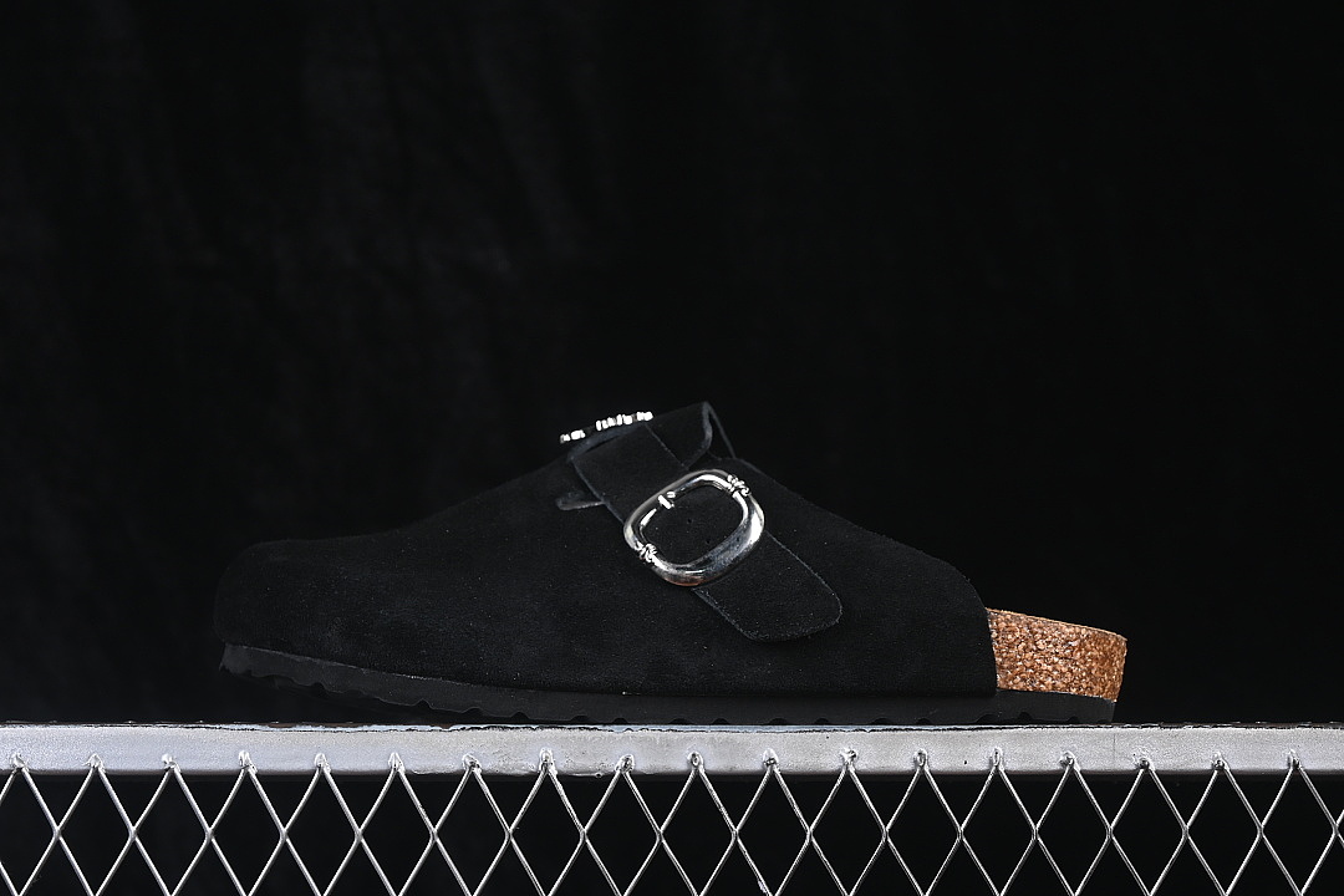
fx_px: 2800
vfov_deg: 18.2
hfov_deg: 27.0
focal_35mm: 75
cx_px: 672
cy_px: 448
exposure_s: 1/60
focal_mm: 50
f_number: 6.3
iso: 160
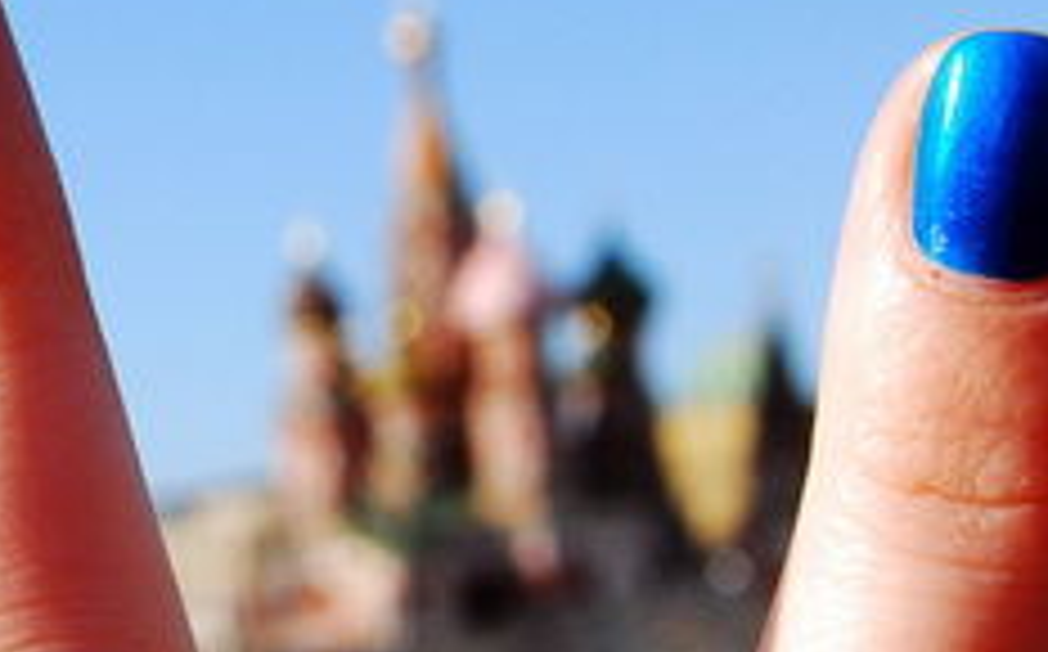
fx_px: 4393
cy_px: 607
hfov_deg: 13.3
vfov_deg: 8.5
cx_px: -157
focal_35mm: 154
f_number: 10
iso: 400
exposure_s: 1/400
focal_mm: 26
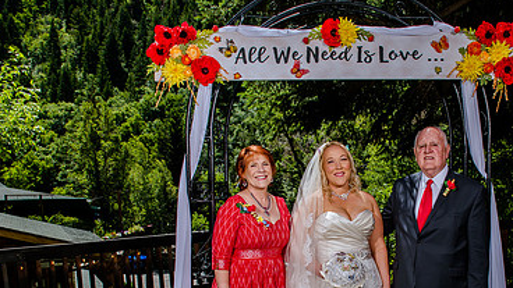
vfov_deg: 28.7
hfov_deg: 49.6
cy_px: 253
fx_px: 544
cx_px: 340
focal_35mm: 40
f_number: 8
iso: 160
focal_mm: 24
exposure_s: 1/400
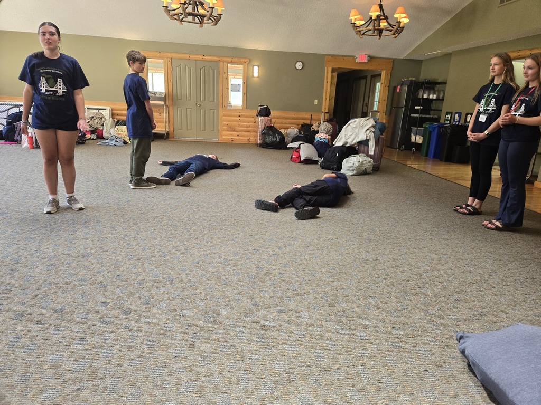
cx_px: 270
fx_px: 359
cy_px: 202
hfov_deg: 73.9
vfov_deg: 58.9
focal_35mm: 23
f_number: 1.8
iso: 320
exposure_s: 1/120
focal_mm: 5.4
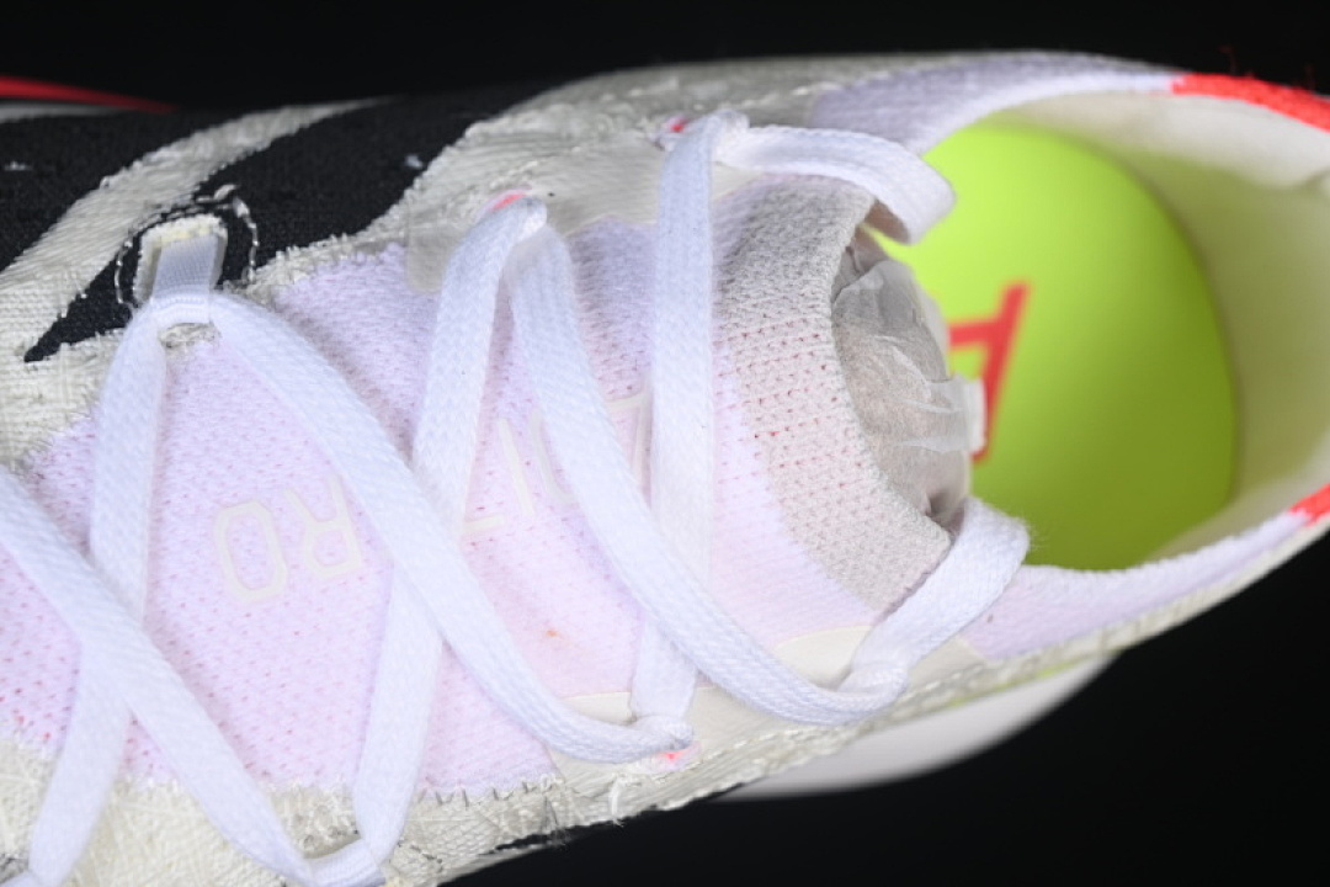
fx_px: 2771
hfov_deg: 27.0
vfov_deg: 18.2
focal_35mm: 75
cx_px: 665
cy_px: 444
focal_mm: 50
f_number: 7.1
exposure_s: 1/80
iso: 160
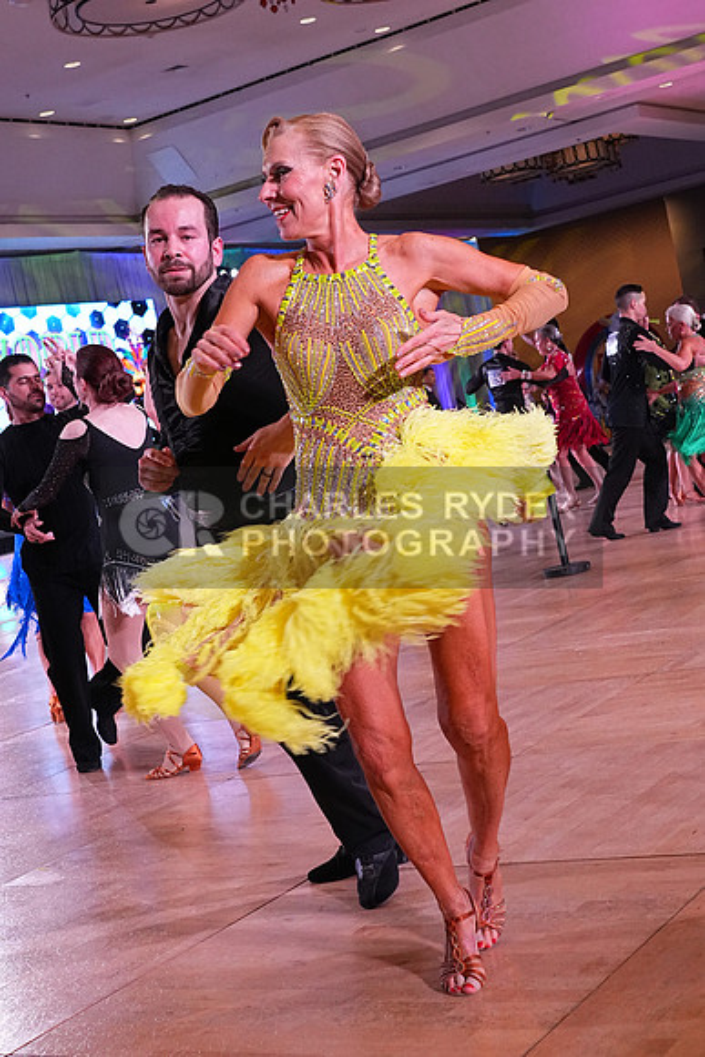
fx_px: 1585
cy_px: 528
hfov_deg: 25.1
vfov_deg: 36.9
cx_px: 352
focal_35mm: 54
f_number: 5.6
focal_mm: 36
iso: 3200
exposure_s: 1/400
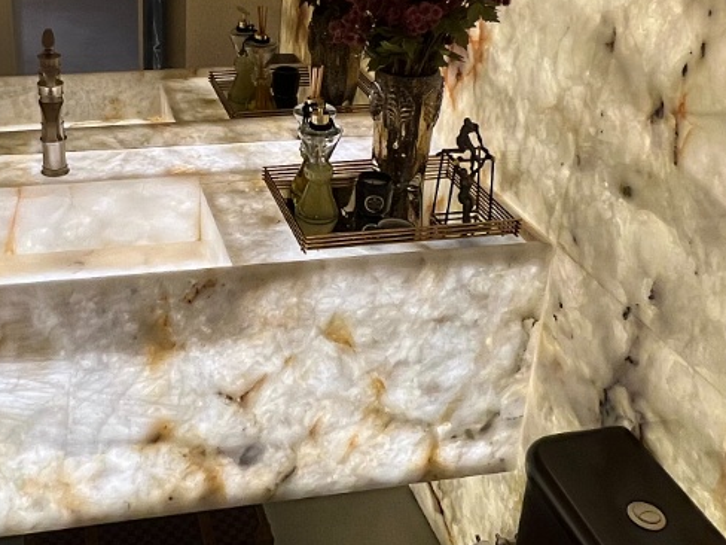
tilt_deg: -23.2
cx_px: 222
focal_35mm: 40
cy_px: 150
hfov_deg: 45.8
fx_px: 839
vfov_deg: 35.3
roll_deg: -1.7
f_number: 1.8
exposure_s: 1/120
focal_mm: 1.57
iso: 64
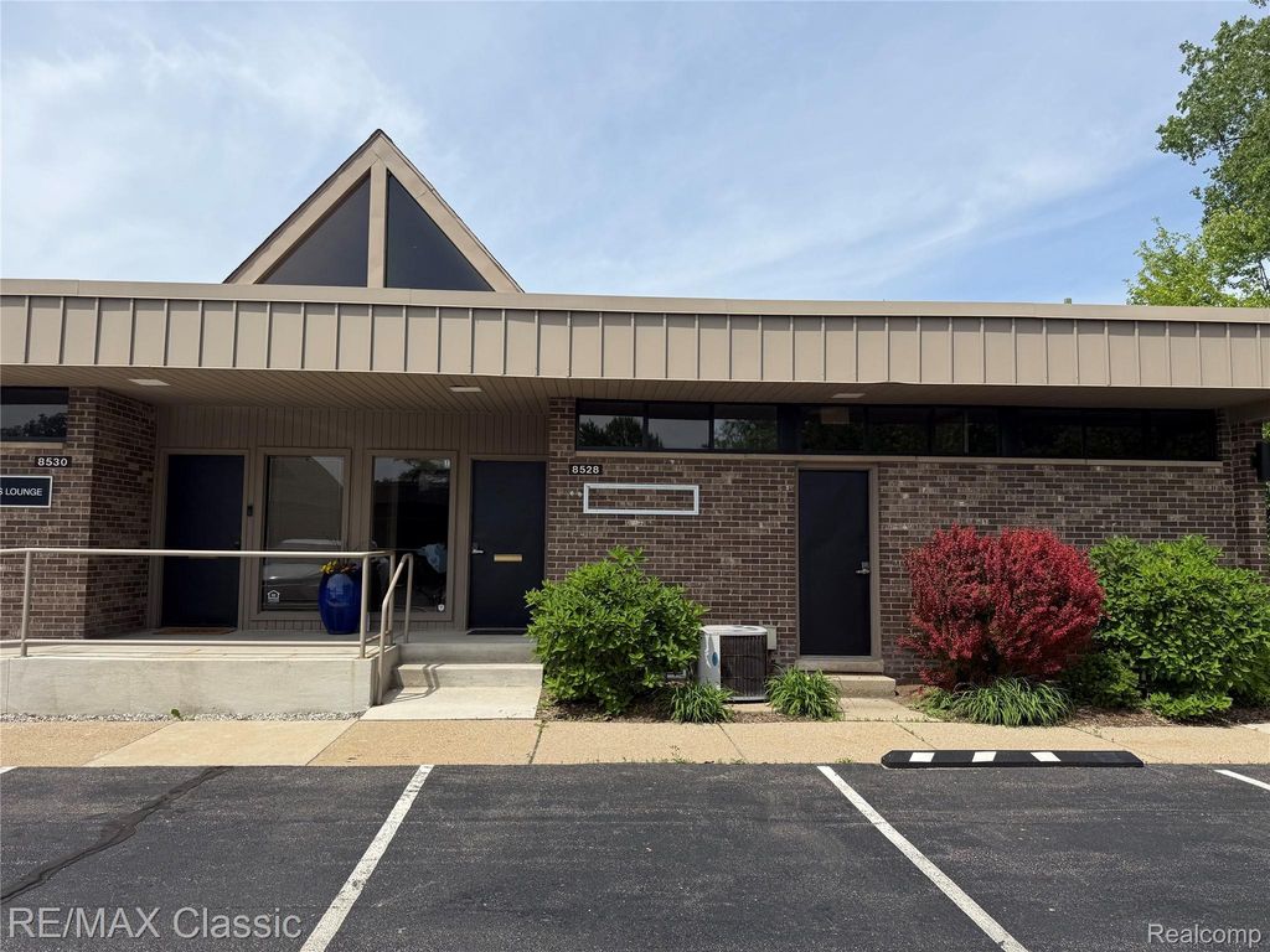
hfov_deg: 71.6
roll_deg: -0.1
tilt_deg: +5.5
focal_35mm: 24
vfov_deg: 56.8
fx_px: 881
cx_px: 635
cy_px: 476
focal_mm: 6.76
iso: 80
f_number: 1.78
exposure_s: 1/5319
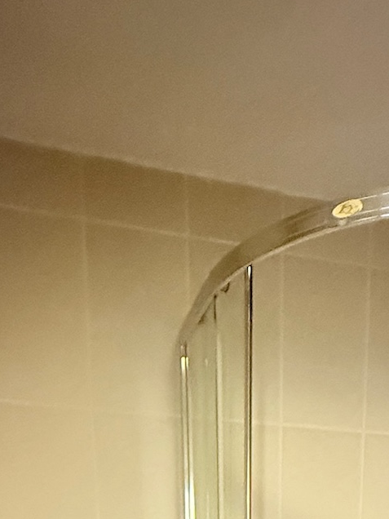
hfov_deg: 32.8
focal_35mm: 44
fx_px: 659
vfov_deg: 28.1
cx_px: 229
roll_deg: -0.3
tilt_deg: -14.6
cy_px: 783
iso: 1000
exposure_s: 1/33
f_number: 2.2
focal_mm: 2.22
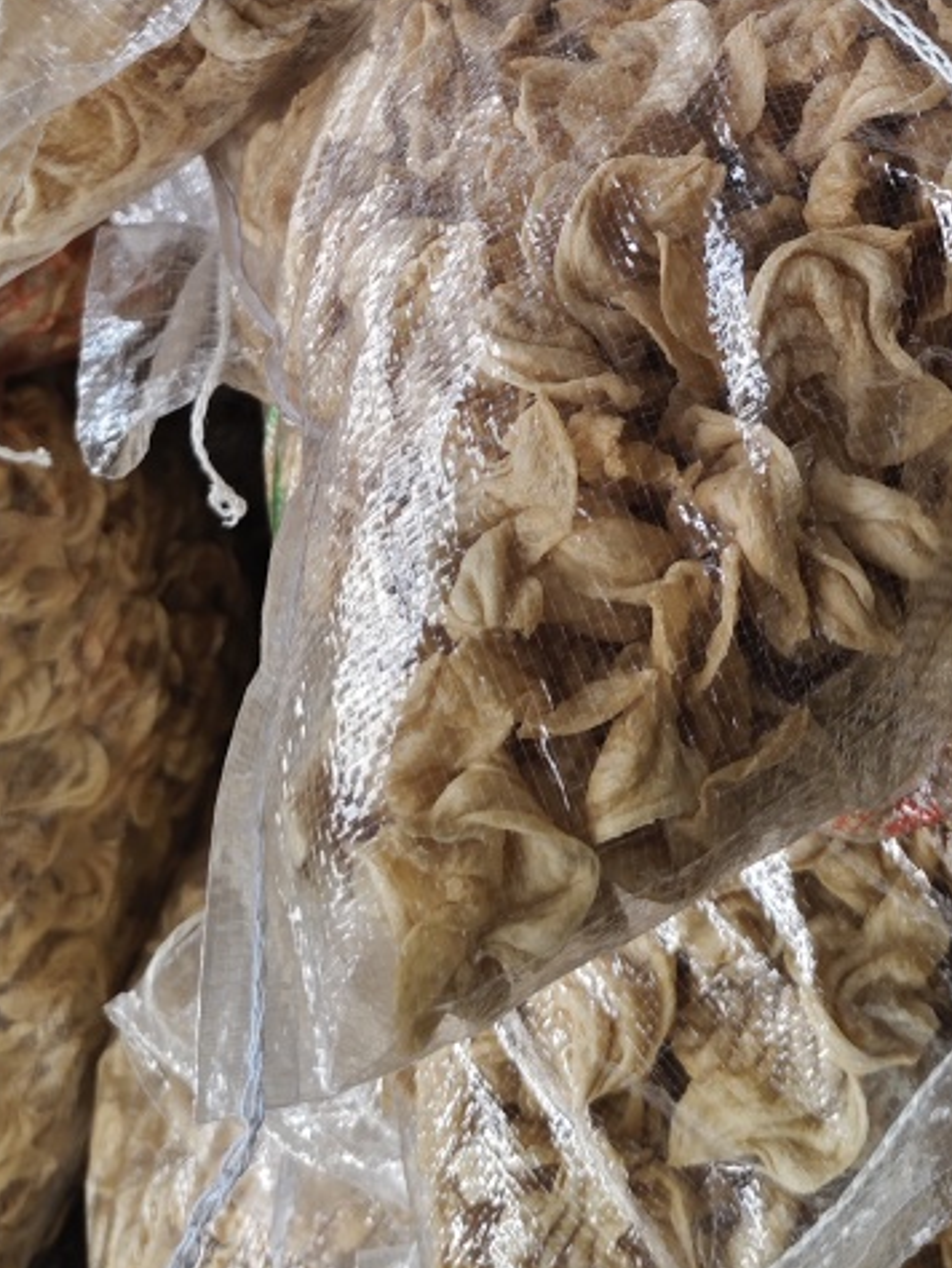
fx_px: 1978
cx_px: 778
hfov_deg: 26.5
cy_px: 60
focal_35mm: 54
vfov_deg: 33.1
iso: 55
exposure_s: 1/100
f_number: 1.88
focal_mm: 5.56
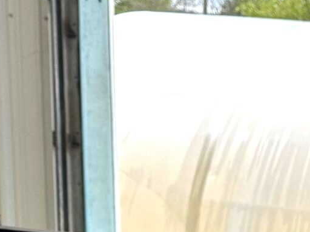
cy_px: 364
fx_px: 1075
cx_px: 524
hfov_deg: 14.7
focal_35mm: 120
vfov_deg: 11.7
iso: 125
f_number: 1.78
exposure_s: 1/121
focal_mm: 6.86
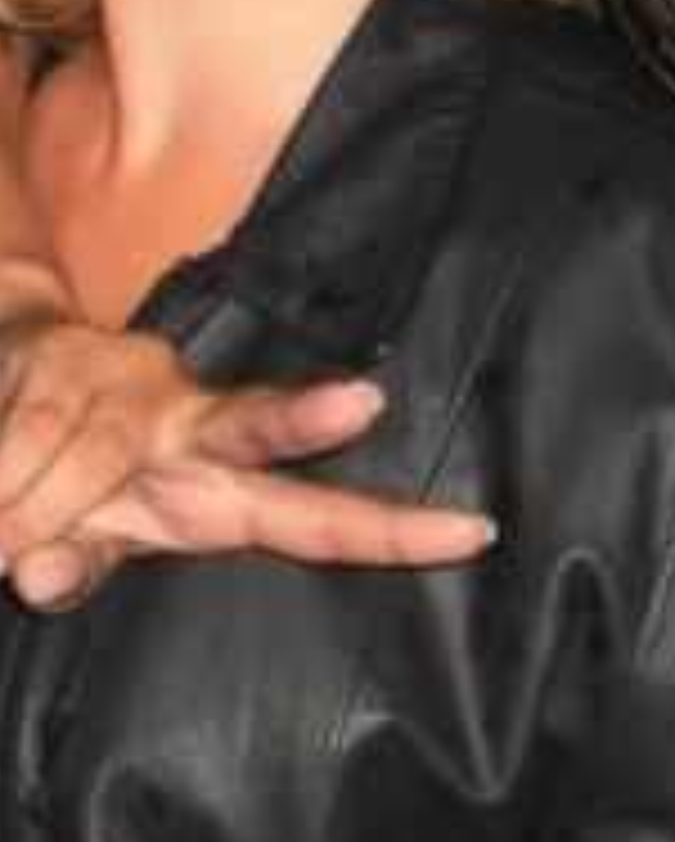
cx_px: 846
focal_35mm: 150
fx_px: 3740
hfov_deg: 10.1
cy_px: -198
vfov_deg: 12.5
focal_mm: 6.3
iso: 125
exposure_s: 1/30
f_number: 3.1
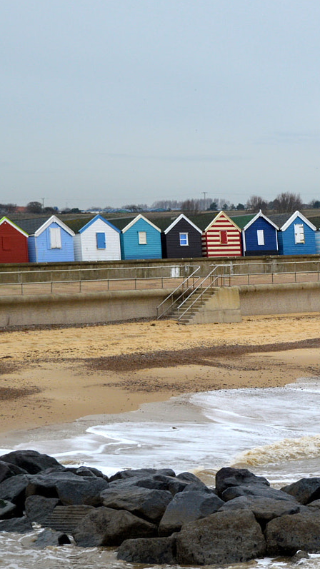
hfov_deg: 8.3
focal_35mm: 145
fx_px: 2188
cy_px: 285
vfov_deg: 14.8
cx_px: 359
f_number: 5
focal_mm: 46
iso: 100
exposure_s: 1/160
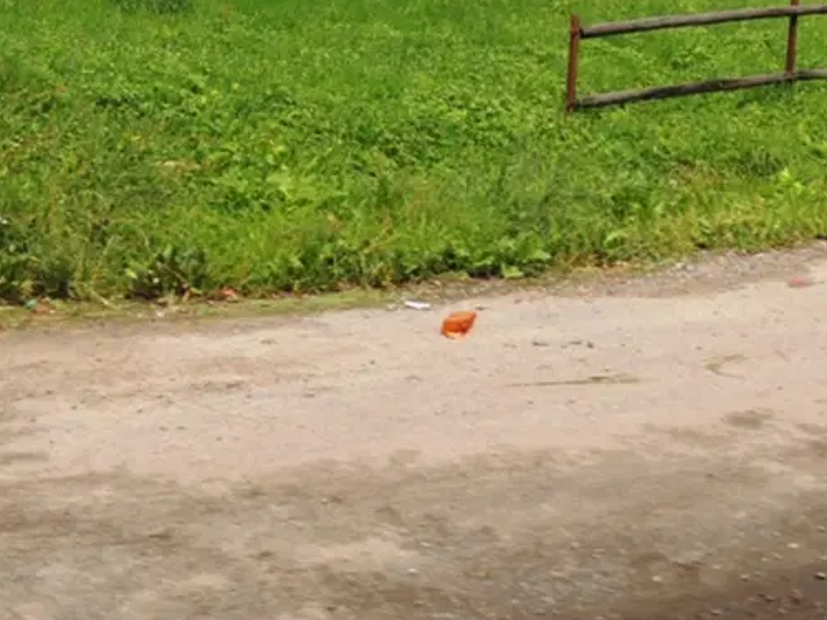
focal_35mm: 84
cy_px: -17
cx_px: 440
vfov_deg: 17.1
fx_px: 2007
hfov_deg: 23.3
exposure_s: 1/1000
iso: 100
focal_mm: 6.3
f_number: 3.5
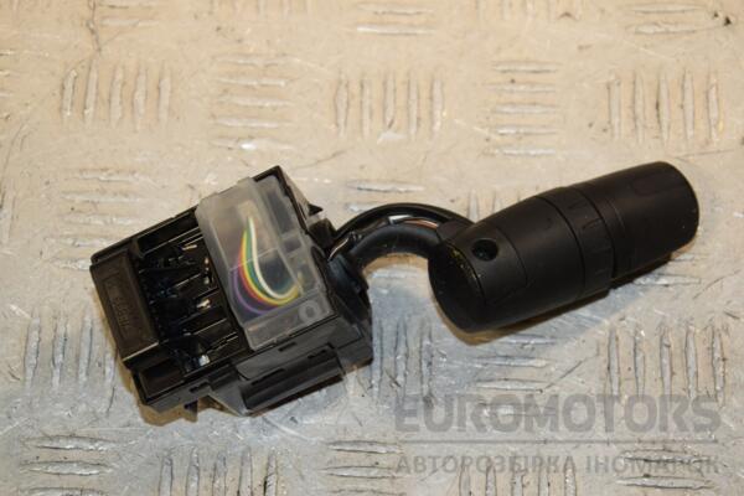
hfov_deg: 20.6
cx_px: 372
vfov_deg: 13.8
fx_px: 2046
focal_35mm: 99
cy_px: 248
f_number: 7.1
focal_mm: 66
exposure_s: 1/200
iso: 800
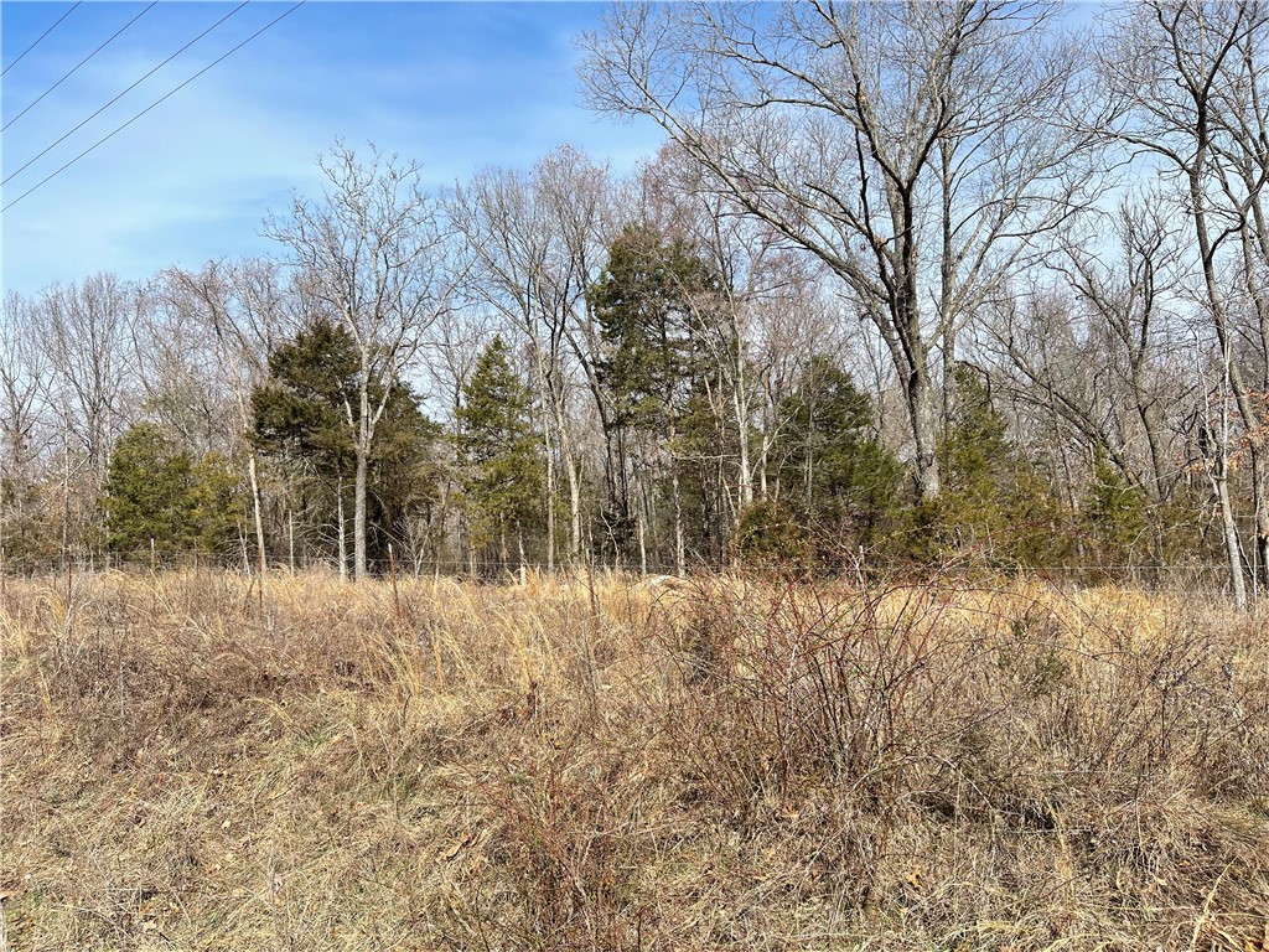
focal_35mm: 26
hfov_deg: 67.3
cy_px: 476
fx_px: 953
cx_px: 634
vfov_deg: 53.1
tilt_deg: +5.4
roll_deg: +1.9
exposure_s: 1/2857
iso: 32
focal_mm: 5.1
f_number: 1.6
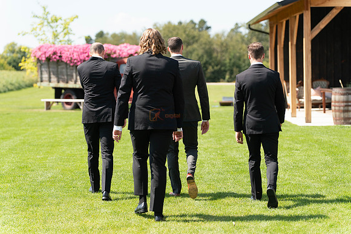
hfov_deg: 21.5
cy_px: 117
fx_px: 926
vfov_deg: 14.4
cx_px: 176
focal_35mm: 95
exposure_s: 1/2000
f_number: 3.2
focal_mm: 95
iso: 400
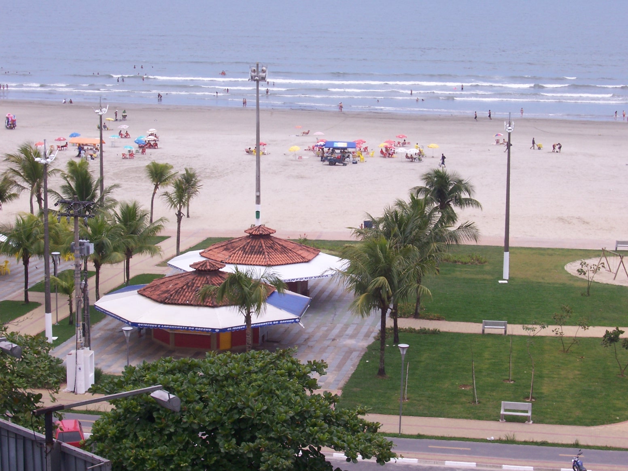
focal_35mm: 82
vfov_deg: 18.0
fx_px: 1488
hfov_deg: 23.8
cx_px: 314
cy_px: 236
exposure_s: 1/250
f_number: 8
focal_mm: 13.5
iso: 80
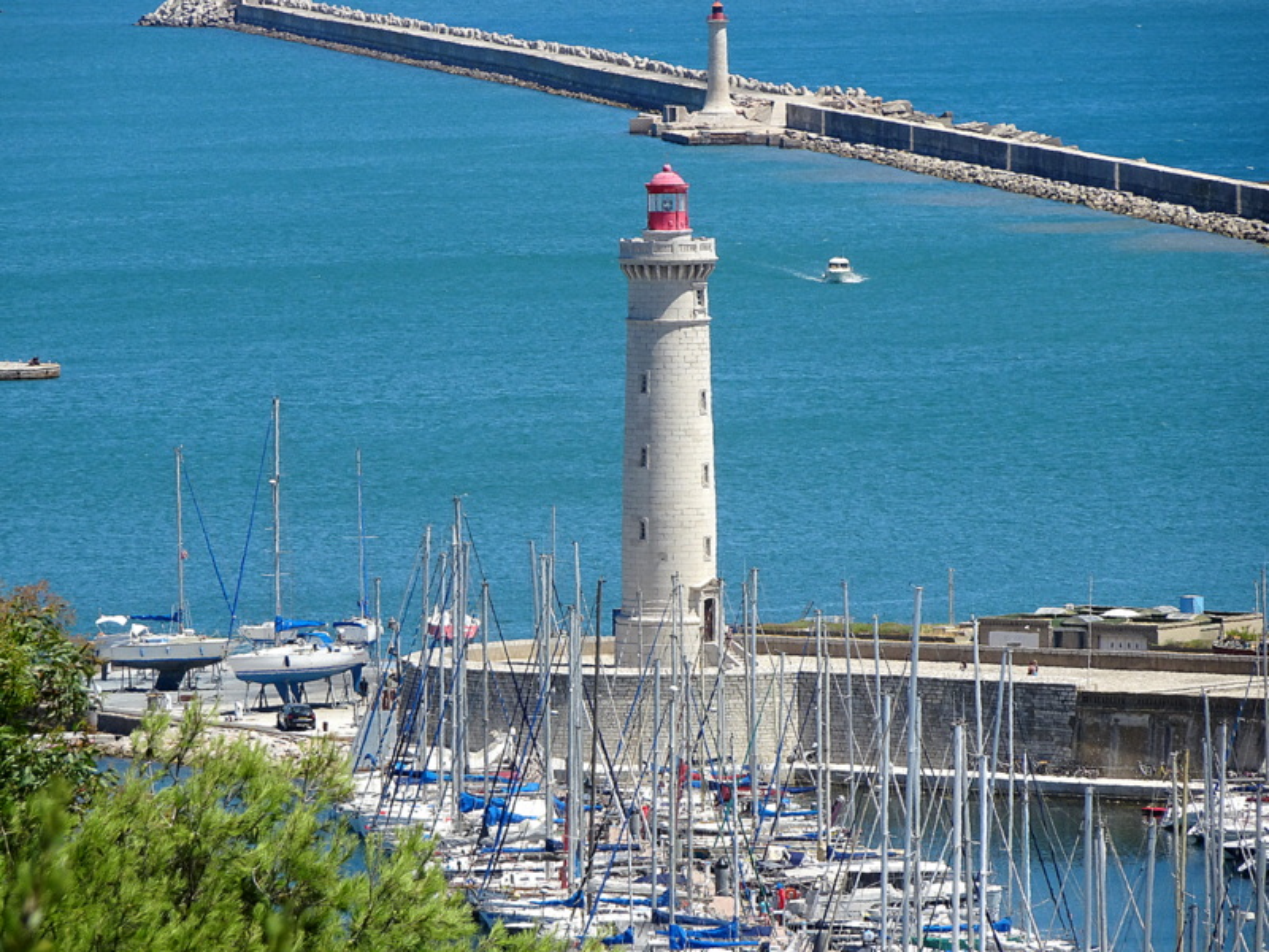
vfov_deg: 4.6
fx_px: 11914
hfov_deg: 6.1
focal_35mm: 325
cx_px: 634
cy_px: 476
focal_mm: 55.52
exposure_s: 1/320
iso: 80
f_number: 6.3
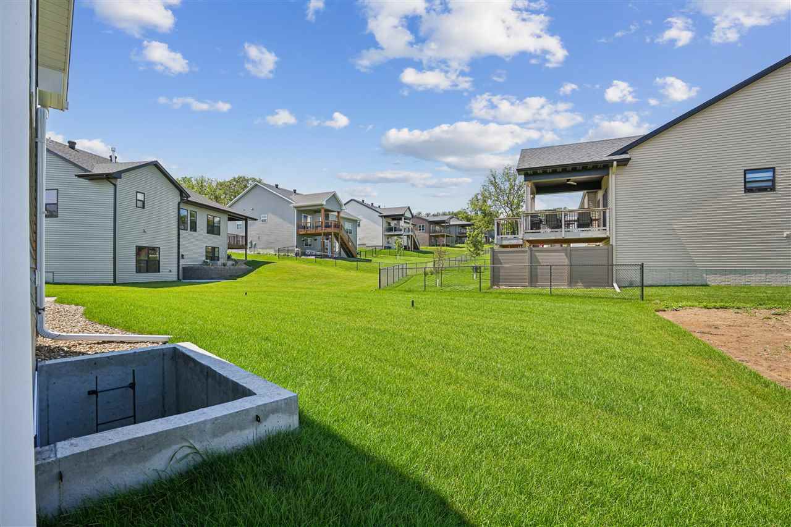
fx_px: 373
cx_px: 396
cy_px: 264
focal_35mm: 17
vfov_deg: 70.4
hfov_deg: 93.3
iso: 400
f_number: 9
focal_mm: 17
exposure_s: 1/1000
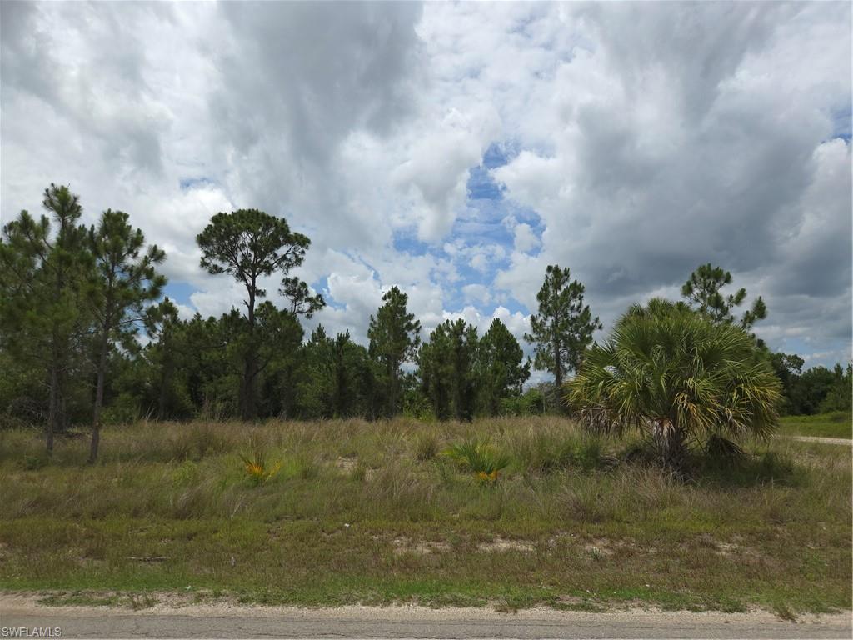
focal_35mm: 23
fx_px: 567
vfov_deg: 58.9
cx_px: 426
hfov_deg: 73.9
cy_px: 320
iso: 50
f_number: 1.8
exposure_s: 1/3504
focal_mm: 5.4
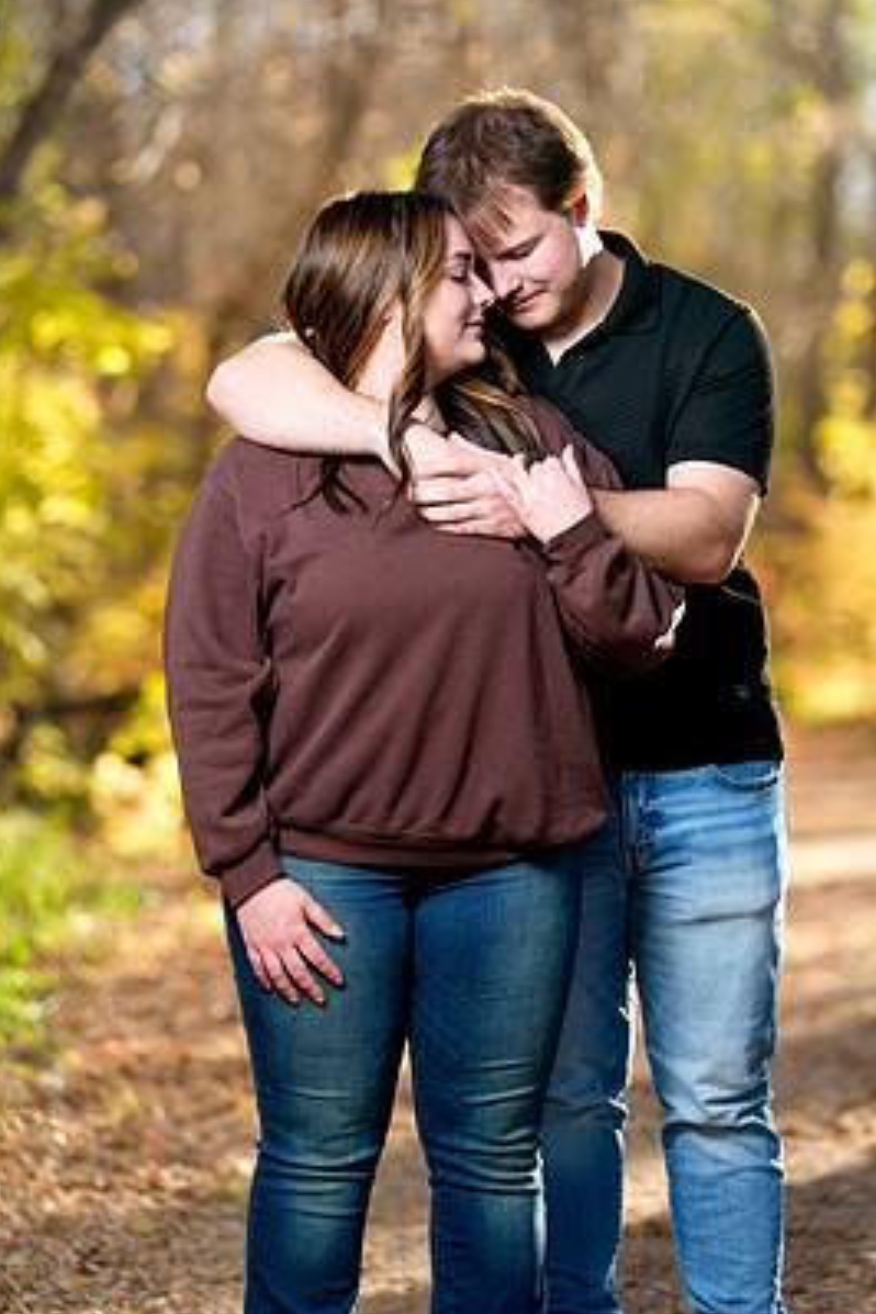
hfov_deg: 10.3
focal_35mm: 133
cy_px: 609
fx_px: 4854
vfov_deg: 15.4
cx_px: 474
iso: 250
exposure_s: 1/160
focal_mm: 118
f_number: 2.5
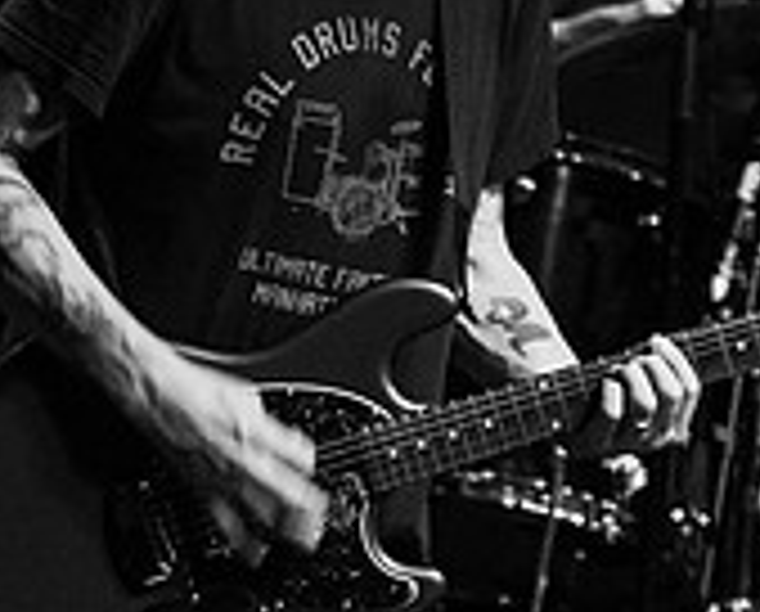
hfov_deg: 6.6
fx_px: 6538
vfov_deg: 5.4
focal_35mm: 290
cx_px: 98
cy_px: 142
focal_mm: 70
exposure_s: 1/125
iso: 3200
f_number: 3.2
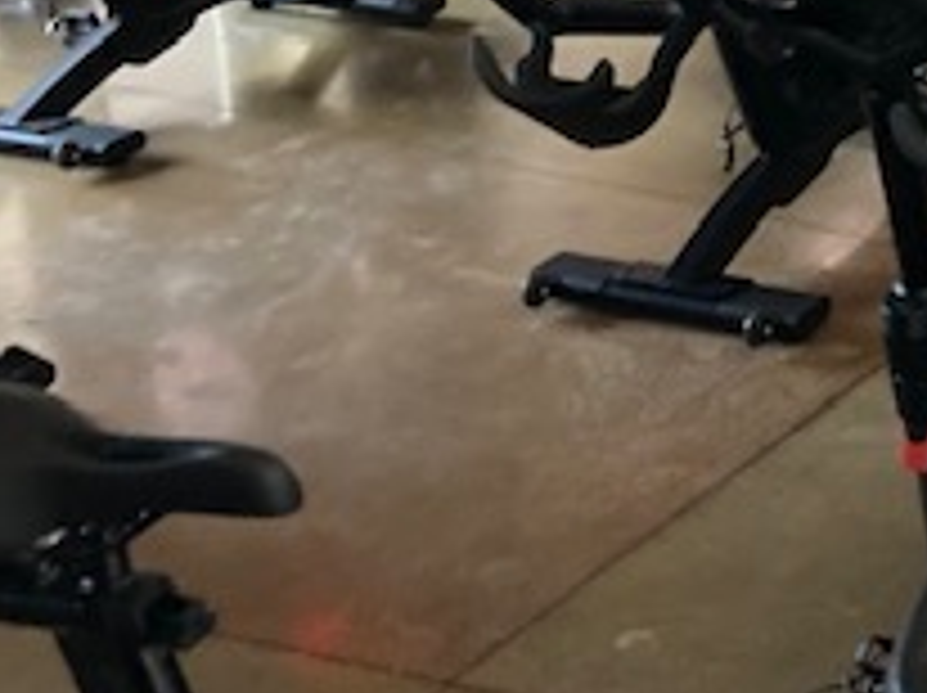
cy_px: 225
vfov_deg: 16.9
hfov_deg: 20.9
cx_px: 1143
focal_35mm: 87
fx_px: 2327
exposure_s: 1/20
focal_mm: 3.99
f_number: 1.8
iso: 640
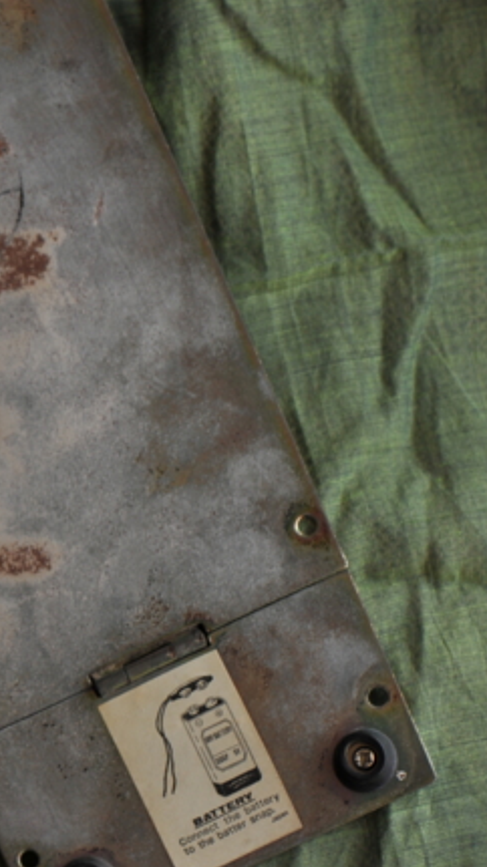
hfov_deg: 5.9
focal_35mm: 204
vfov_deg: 10.6
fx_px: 4690
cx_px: -131
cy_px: 428
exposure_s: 1/40
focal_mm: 105
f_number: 7.1
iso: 400
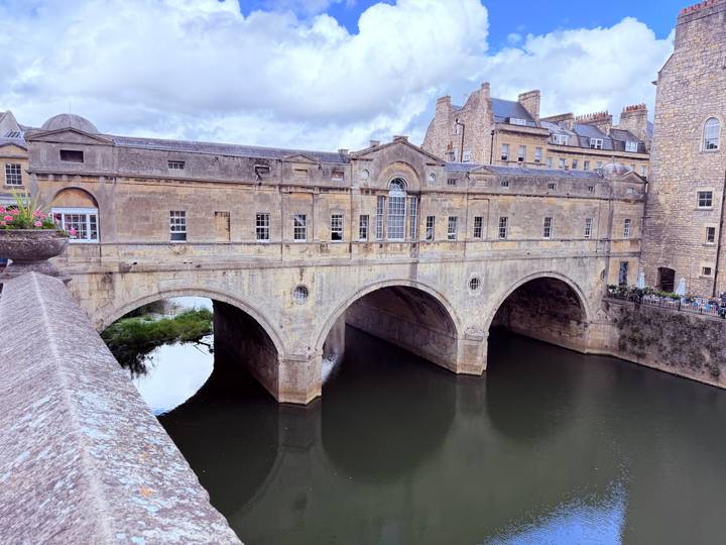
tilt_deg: -8.3
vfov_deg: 56.8
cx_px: 363
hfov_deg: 71.6
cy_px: 272
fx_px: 503
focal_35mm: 24
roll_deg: -0.3
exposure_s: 1/822
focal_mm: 6.76
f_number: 1.78
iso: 100
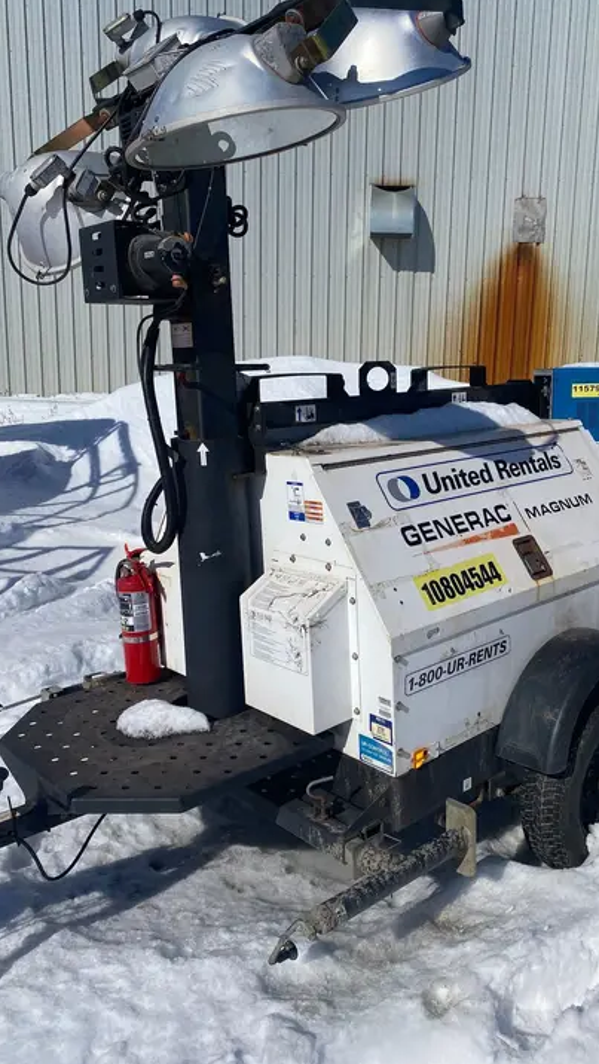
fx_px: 818
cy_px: 525
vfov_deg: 66.1
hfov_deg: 40.0
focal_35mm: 29
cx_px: 355
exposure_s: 1/10417
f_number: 1.8
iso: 40
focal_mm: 4.25
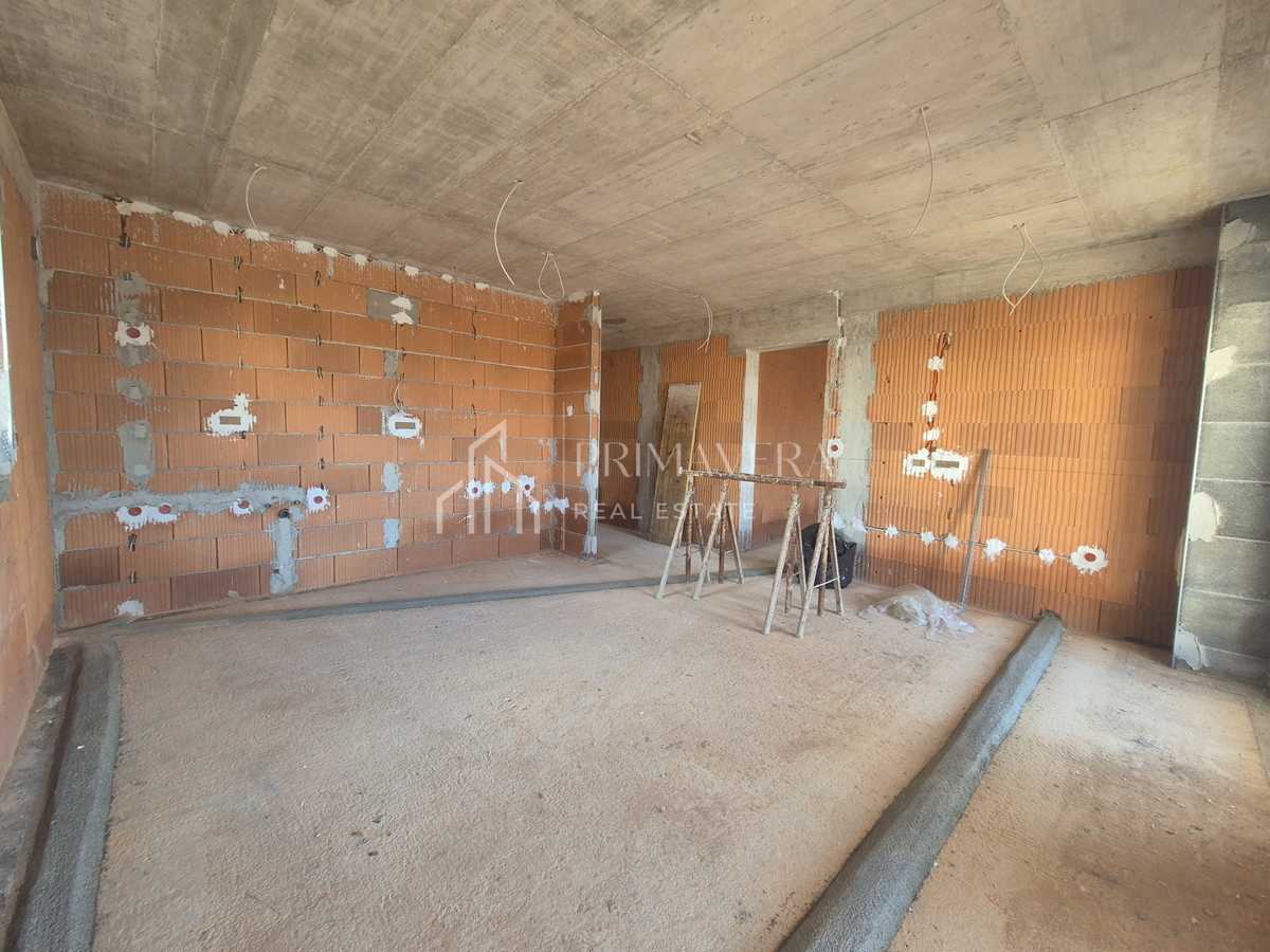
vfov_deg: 89.9
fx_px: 477
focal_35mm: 13
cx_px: 635
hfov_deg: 106.2
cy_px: 476
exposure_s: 1/50
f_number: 2.2
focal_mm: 2.2
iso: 250
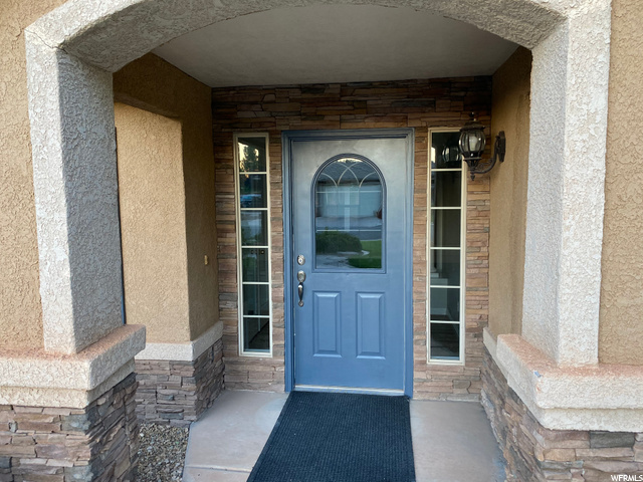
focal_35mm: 26
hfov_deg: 67.3
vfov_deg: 53.1
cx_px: 322
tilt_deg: -3.8
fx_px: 483
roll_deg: -0.1
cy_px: 241
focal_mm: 4.25
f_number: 1.8
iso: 125
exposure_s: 1/106
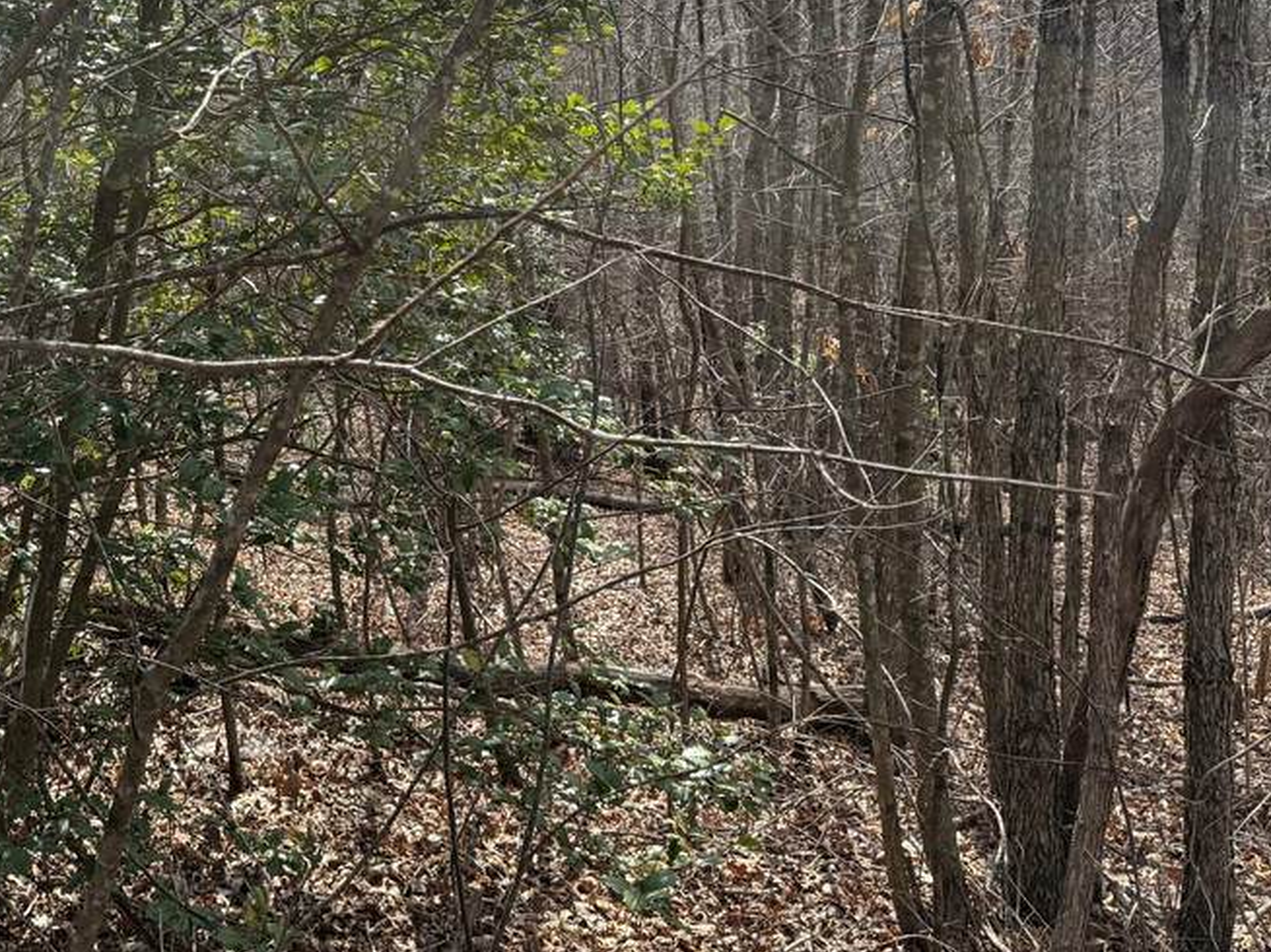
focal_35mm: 47
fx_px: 1725
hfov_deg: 38.7
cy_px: 150
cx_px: 225
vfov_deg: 29.9
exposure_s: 1/2525
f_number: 1.78
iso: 100
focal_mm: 6.76
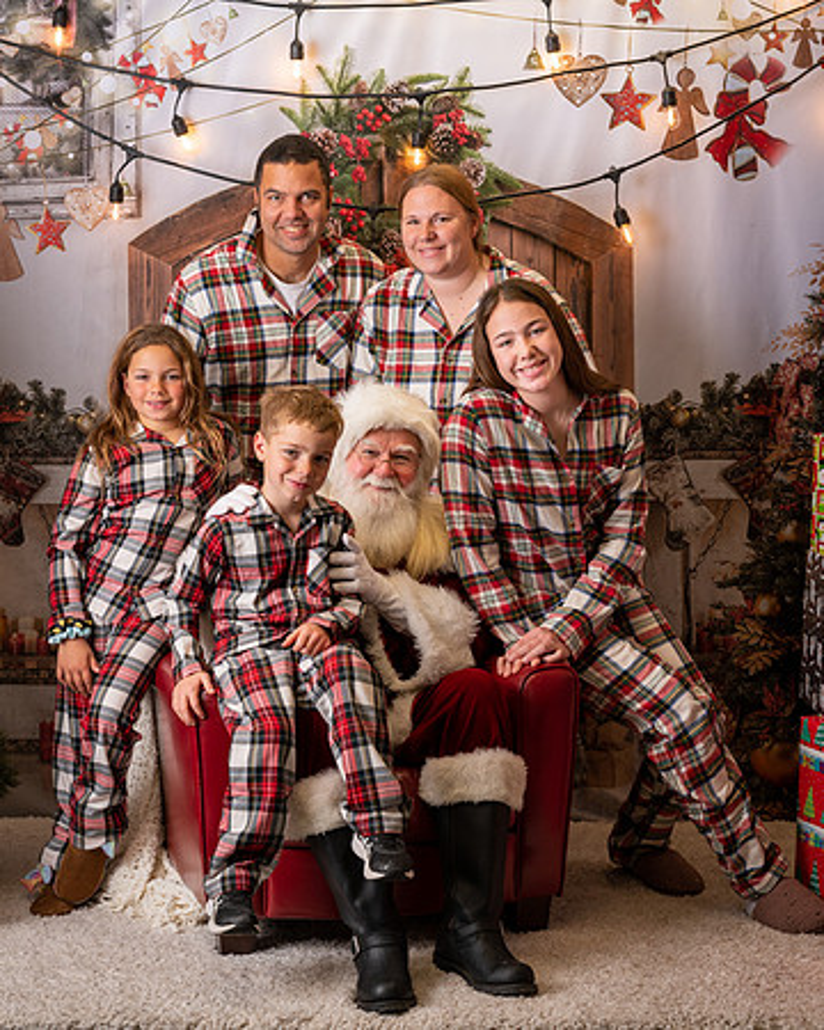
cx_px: 384
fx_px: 2182
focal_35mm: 72
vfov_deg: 26.6
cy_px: 524
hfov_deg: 21.4
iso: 100
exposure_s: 1/100
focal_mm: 50
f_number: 7.1
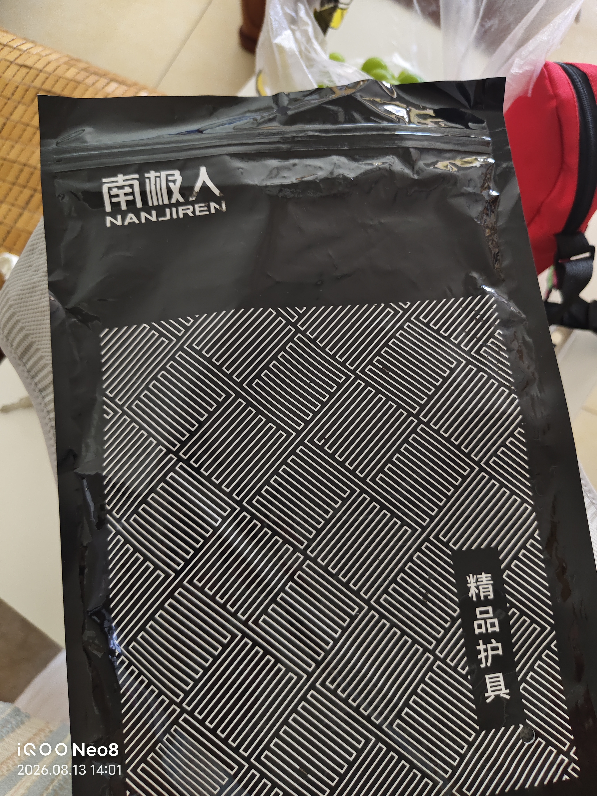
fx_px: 552
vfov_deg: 71.6
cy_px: 398
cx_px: 298
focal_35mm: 24
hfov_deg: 56.8
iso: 1101
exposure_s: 1/33.3
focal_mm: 5.56
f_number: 1.88
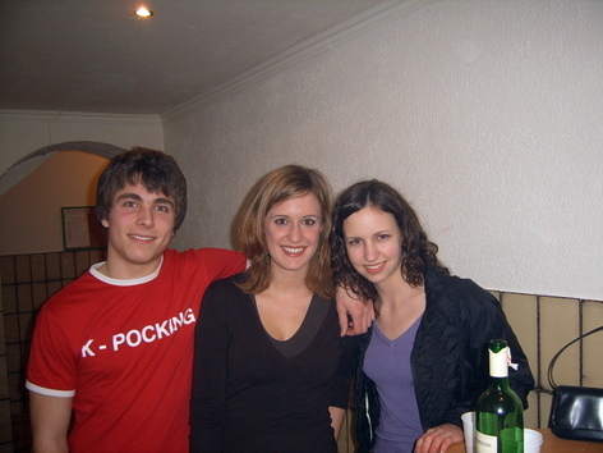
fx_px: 610
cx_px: 302
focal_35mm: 35
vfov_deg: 40.7
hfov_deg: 52.6
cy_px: 226
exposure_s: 1/30
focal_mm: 5.8
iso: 100
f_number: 2.8
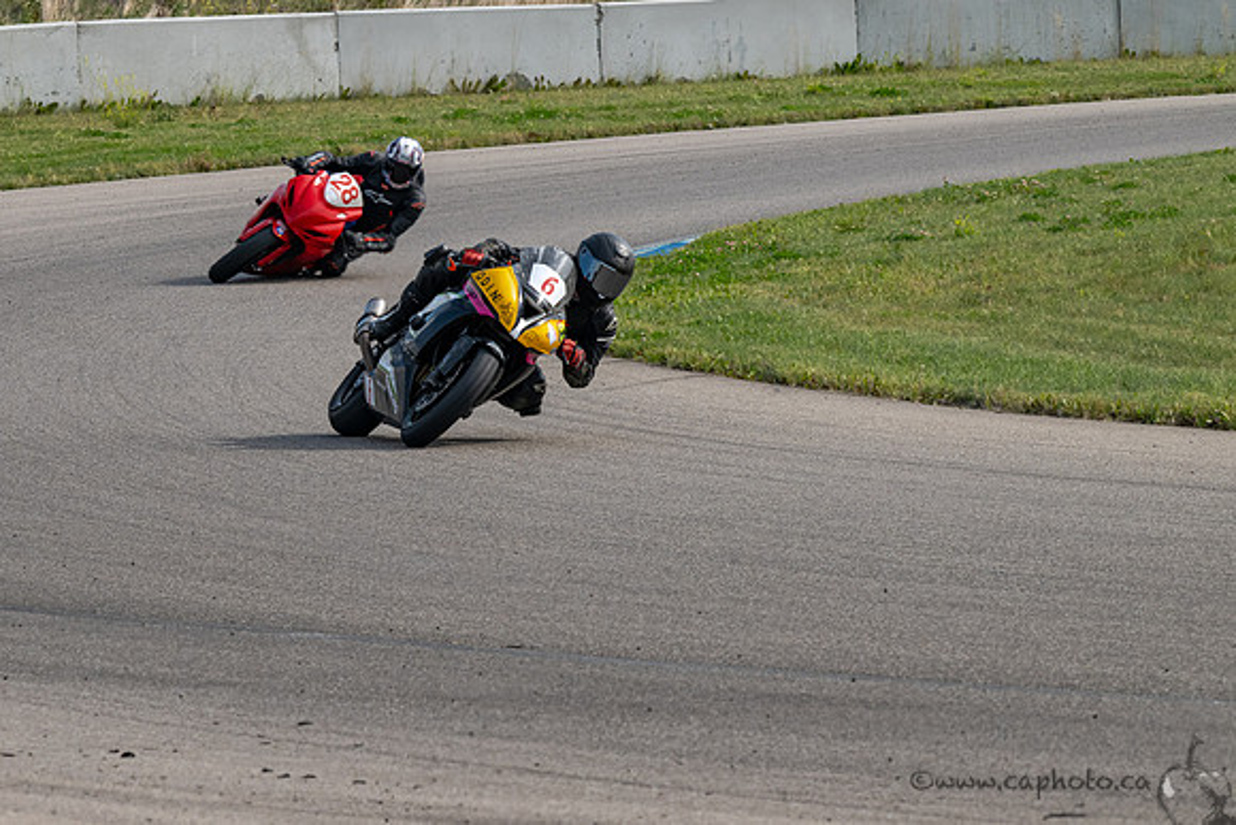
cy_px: 335
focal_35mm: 323
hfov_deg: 6.4
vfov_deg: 4.3
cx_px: 328
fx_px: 11105
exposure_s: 1/800
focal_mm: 220
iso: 500
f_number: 11
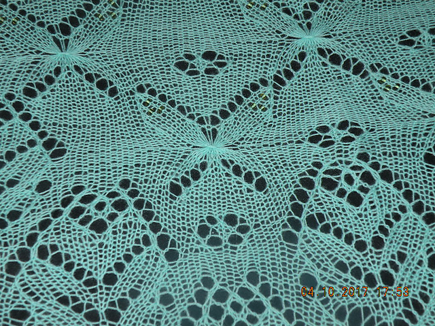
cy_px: 163
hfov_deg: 29.0
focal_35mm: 67
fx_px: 842
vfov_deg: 21.9
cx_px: 218
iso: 64
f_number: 3.5
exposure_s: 1/60
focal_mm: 11.9
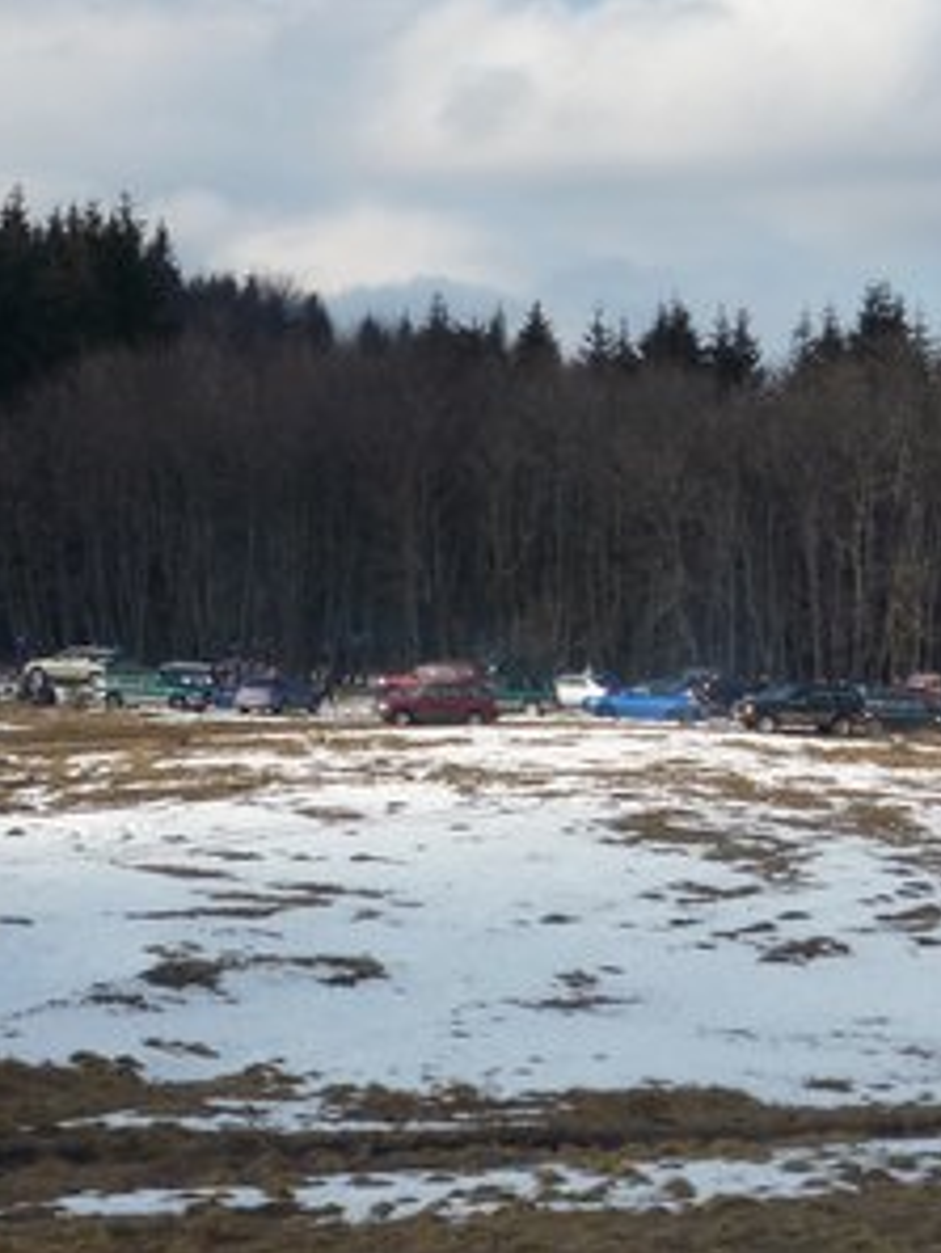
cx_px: 789
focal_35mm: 152
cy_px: 629
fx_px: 5505
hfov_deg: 9.7
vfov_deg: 13.0
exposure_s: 1/500
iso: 100
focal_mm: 14.6
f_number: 4.6
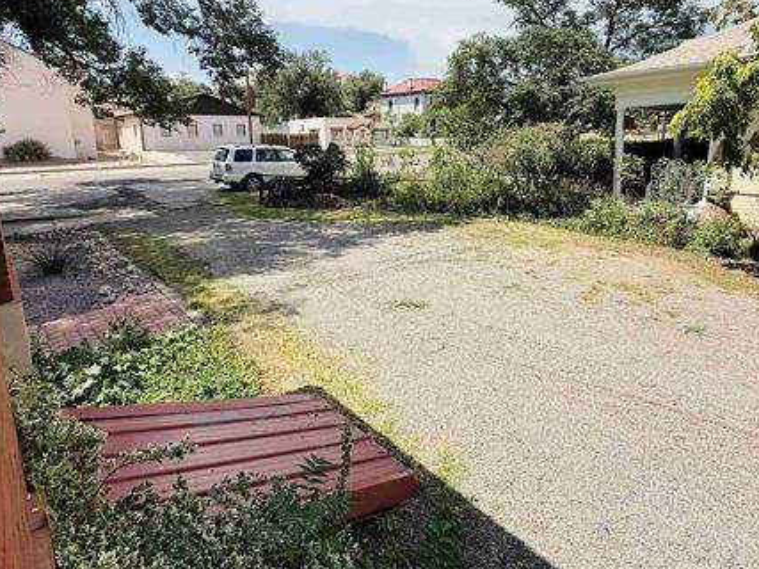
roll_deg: -0.3
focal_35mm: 21
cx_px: 419
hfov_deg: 78.8
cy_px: 228
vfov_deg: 62.9
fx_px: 460
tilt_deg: -10.8
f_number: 2.2
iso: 50
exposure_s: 1/1901
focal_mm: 2.22
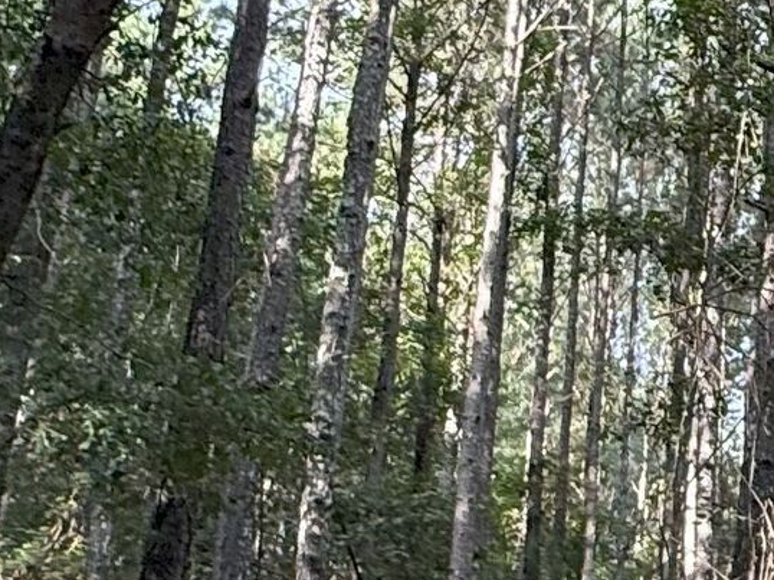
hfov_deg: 20.7
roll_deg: +4.9
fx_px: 1788
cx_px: 1170
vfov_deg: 18.1
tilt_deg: +24.8
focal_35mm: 80
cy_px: 58
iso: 64
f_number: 2.2
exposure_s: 1/104
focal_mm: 2.22
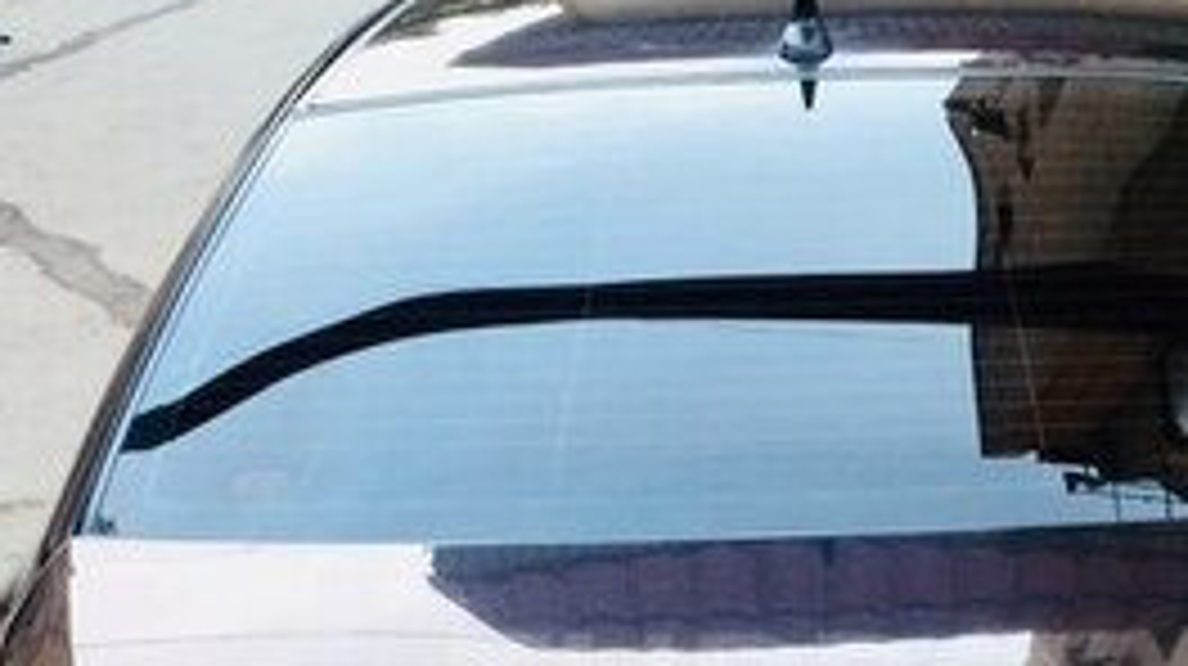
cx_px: 909
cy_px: 700
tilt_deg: -20.1
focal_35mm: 79
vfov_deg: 14.9
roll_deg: +0.7
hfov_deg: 26.5
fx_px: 2487
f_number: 2.2
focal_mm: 4.15
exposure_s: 1/33
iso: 64
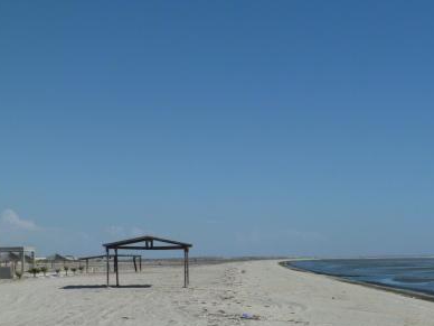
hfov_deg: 28.7
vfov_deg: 22.0
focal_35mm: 66
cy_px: 250
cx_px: 350
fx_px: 827
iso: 80
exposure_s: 1/800
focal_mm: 6.5
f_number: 5.6
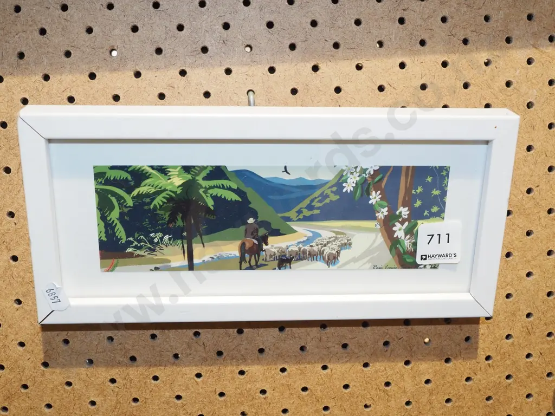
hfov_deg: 44.8
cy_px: 208
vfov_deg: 34.3
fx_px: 673
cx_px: 278
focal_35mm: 42
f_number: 5.6
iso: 1600
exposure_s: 1/60
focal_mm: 21
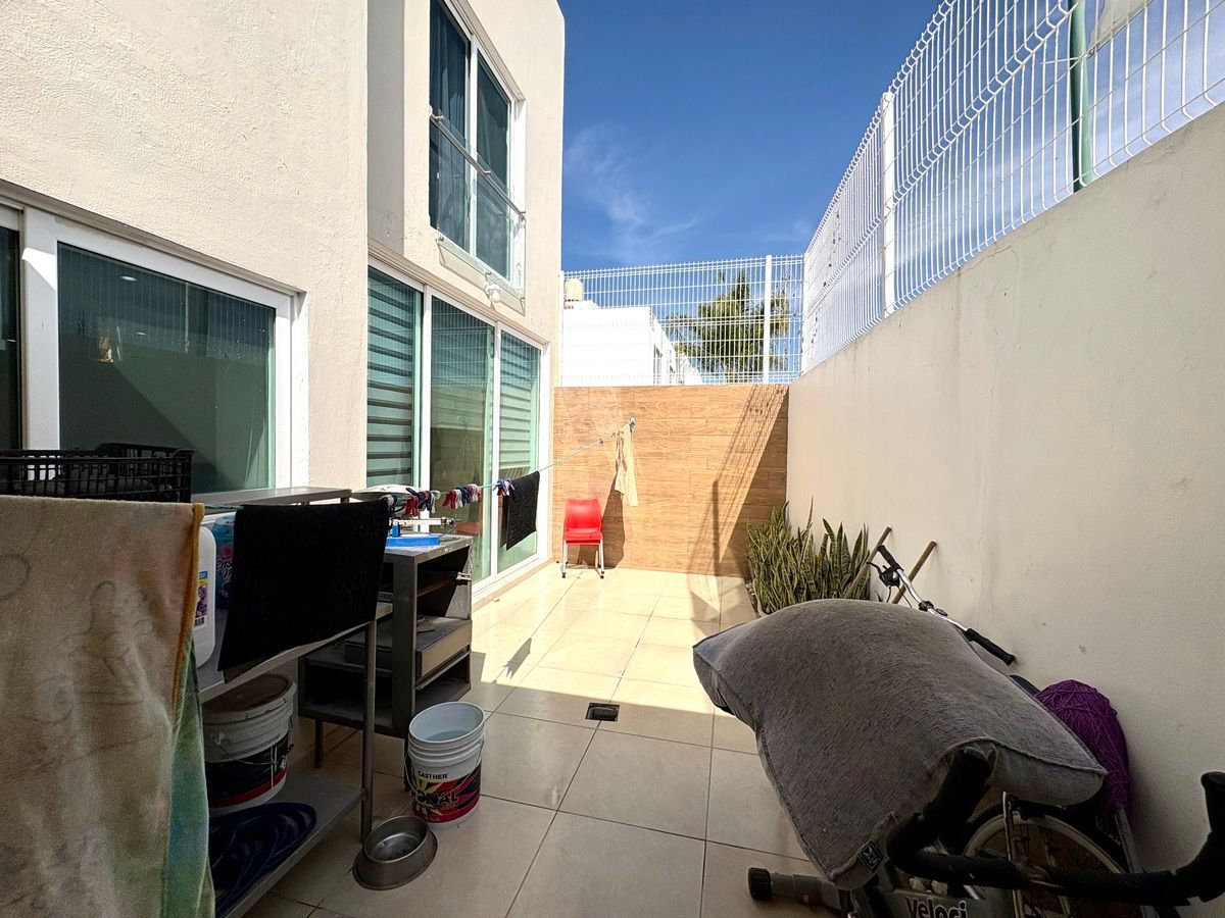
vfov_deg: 85.7
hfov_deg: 102.1
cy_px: 459
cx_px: 612
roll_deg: -0.2
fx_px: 495
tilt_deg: +0.1
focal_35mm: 14
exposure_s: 1/3717
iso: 50
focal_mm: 2.22
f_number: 2.2
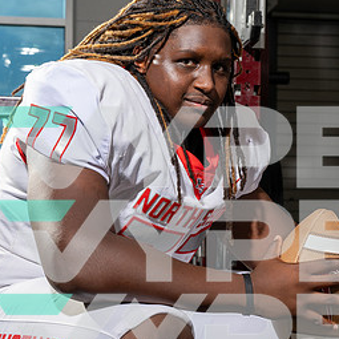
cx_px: 191
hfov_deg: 18.1
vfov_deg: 18.0
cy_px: 242
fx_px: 1064
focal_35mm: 96
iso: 320
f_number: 8
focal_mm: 64
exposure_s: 1/250
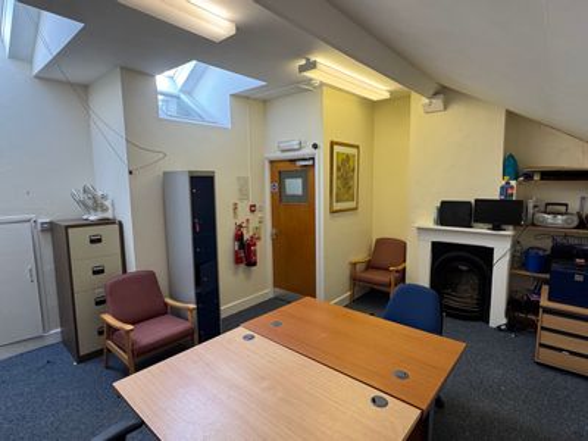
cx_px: 294
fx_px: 238
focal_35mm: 14
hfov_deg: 102.1
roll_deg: +2.2
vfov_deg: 85.7
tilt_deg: -6.1
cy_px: 220
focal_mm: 2.22
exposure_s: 1/100
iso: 200
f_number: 2.2
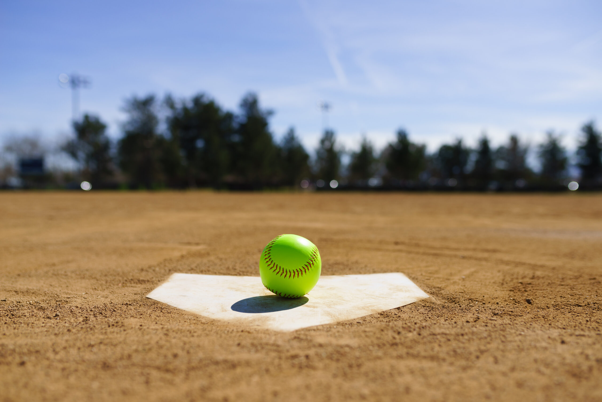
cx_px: 301
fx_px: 585
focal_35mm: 35
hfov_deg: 54.4
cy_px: 201
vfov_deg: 37.9
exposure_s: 1/5000
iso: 100
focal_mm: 35
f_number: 2.8
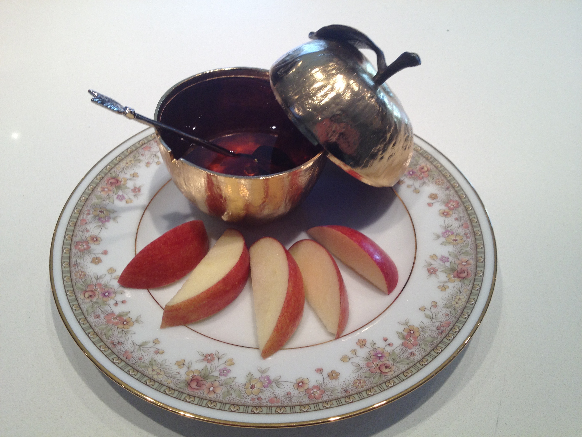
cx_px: 291
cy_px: 218
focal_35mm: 35
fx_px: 588
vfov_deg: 40.7
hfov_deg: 52.6
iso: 64
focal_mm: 4.28
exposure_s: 1/40
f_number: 2.4
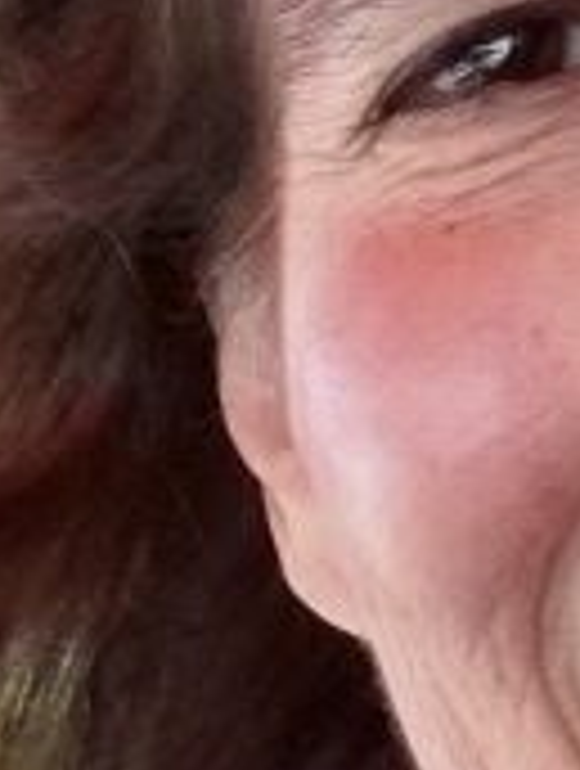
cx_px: 879
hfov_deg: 10.1
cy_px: 322
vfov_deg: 13.8
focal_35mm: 143
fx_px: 3183
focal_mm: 4.12
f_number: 2.4
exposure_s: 1/127
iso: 50
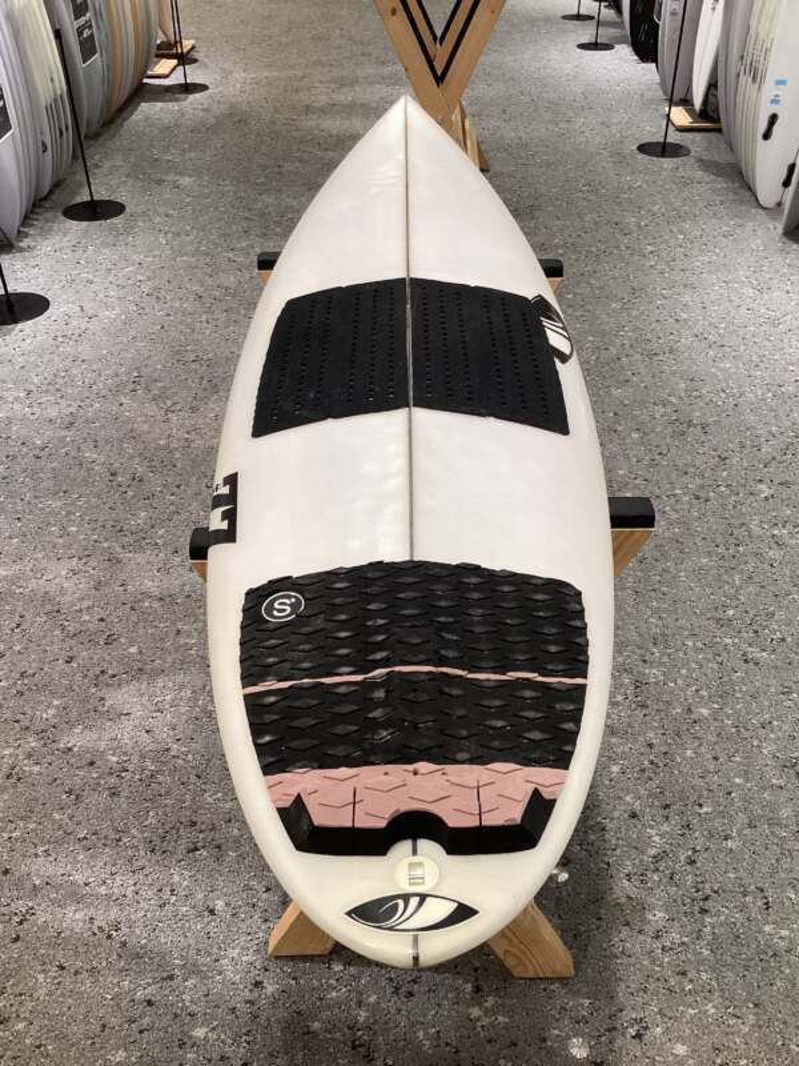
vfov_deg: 58.4
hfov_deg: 45.4
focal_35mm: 31
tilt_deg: -37.5
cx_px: 400
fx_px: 954
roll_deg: -1.1
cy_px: 533
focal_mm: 3.3
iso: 80
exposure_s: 1/60
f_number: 2.4
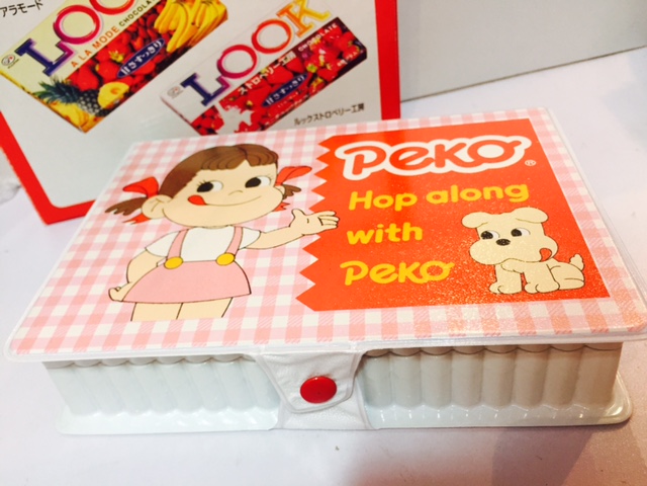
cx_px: 324
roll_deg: +7.6
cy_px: 243
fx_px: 542
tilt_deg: -34.5
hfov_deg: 61.7
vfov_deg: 48.2
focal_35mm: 29
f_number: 2.2
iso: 64
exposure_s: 1/33
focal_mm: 4.15
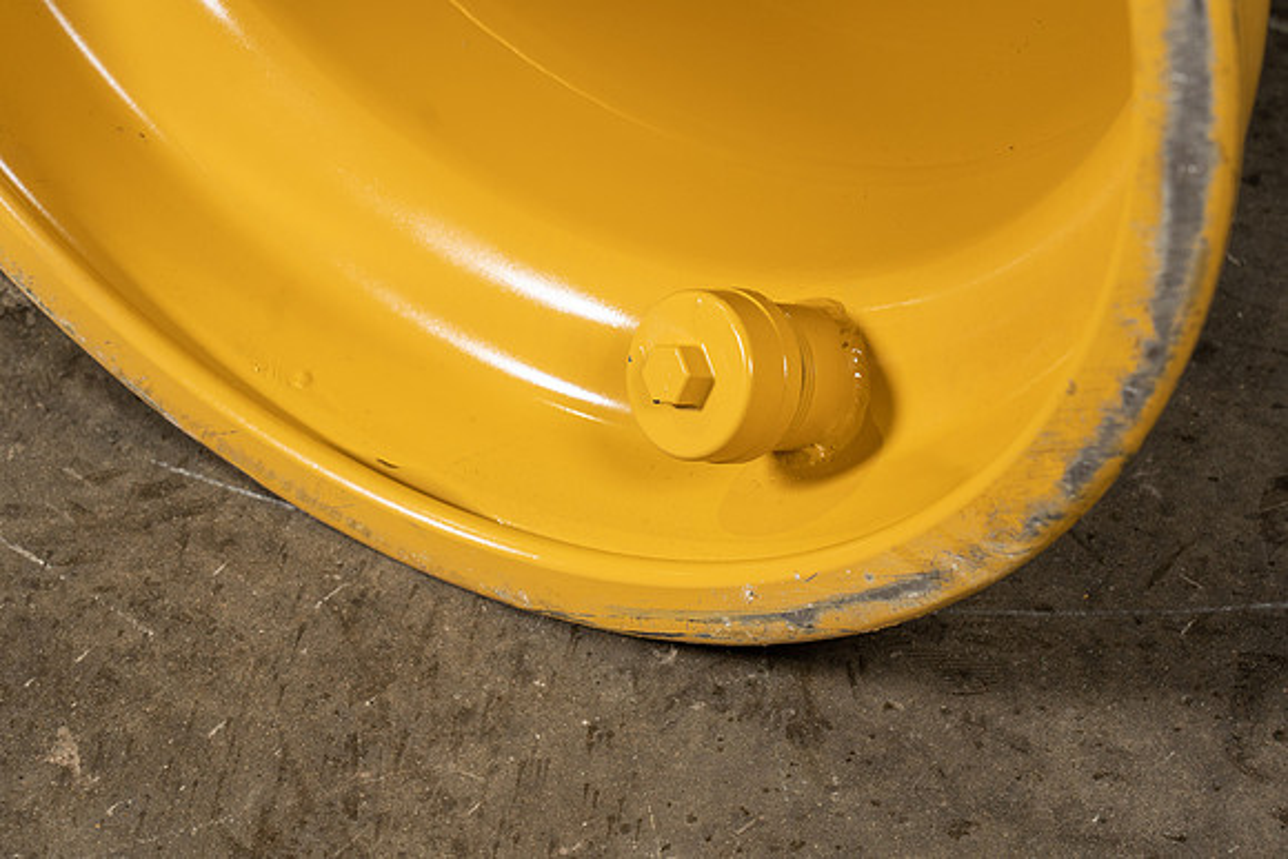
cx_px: 644
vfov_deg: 13.2
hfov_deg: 19.6
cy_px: 430
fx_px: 3722
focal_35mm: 104
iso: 800
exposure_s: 1/125
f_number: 5.6
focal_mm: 104
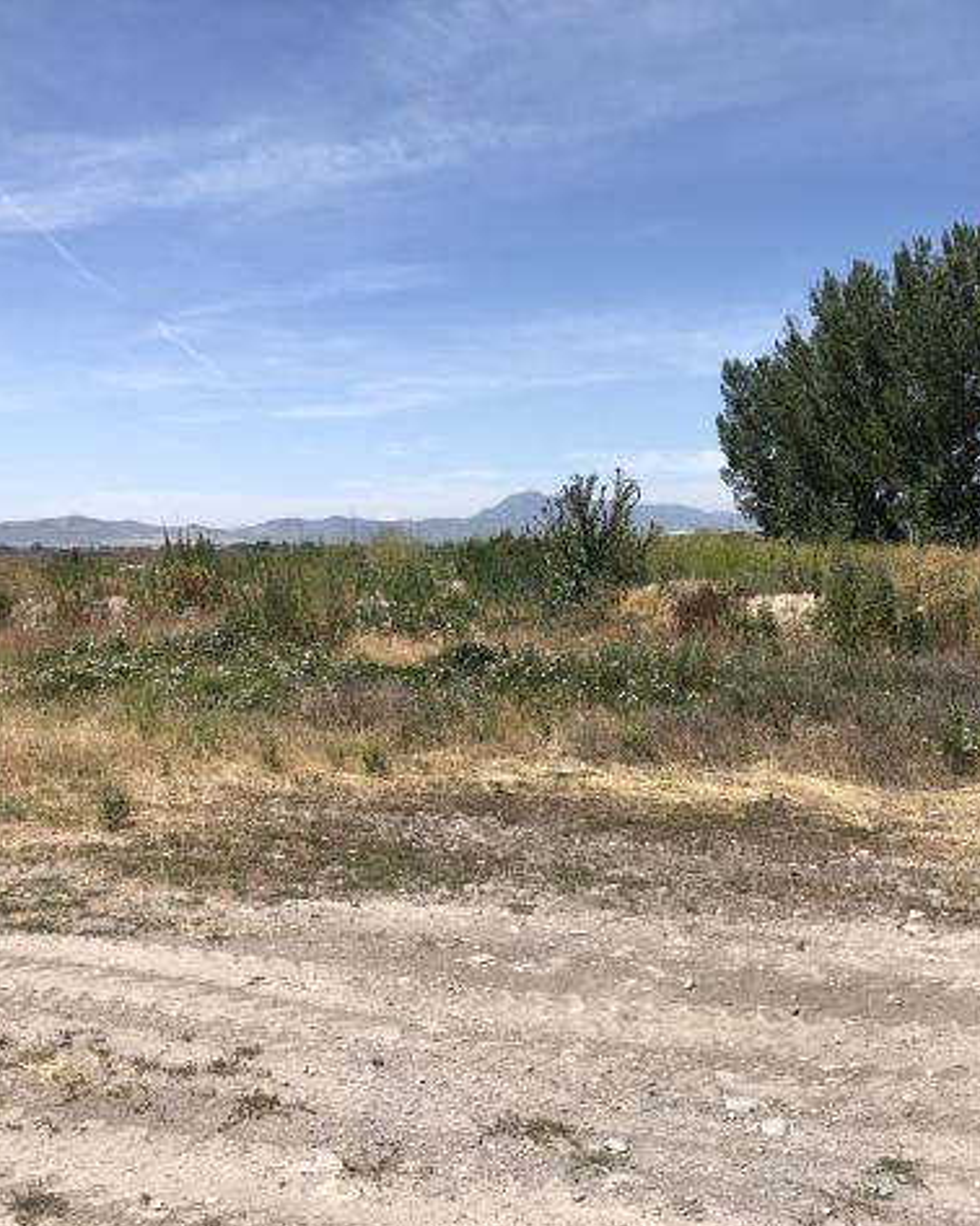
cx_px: 635
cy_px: 619
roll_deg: +1.0
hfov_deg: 39.7
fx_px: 1342
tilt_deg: -1.5
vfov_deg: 49.1
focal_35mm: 37
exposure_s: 1/2667
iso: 20
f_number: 1.8
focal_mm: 4
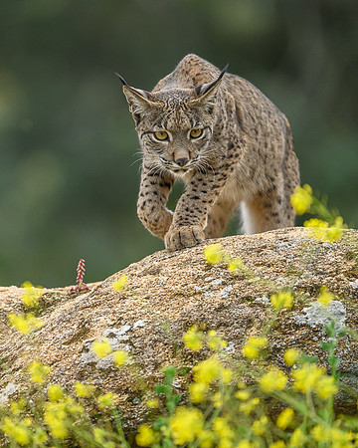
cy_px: 187
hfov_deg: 1.7
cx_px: 81
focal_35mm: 920
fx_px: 12180
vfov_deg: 2.1
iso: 1250
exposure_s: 1/2000
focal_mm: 560
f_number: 4
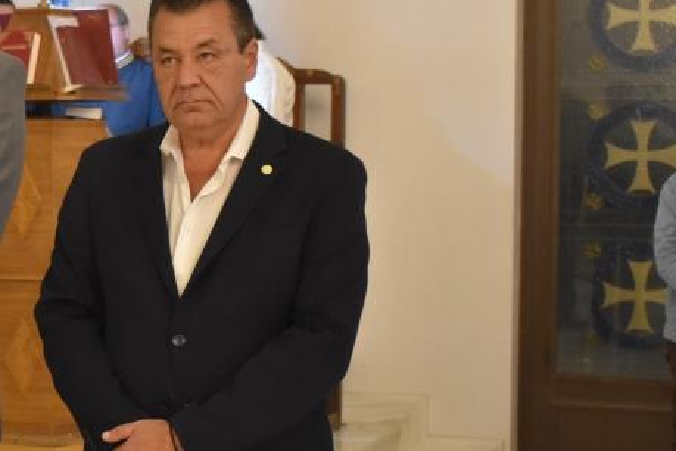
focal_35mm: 107
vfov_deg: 12.8
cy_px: 217
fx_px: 2009
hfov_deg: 18.5
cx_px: -24
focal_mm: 32
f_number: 4.5
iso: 3200
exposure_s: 1/80
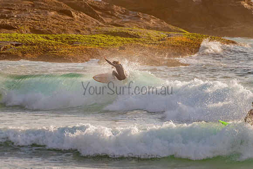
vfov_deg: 2.2
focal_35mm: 613
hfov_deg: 3.4
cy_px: 82
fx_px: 4308
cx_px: 123
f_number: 5.6
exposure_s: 1/2000
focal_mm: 500
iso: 250
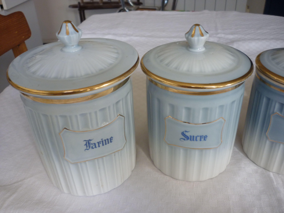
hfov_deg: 55.4
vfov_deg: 42.9
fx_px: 271
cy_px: 106
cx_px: 142
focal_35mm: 33
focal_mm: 5.5
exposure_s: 1/30
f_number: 2.8
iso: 125
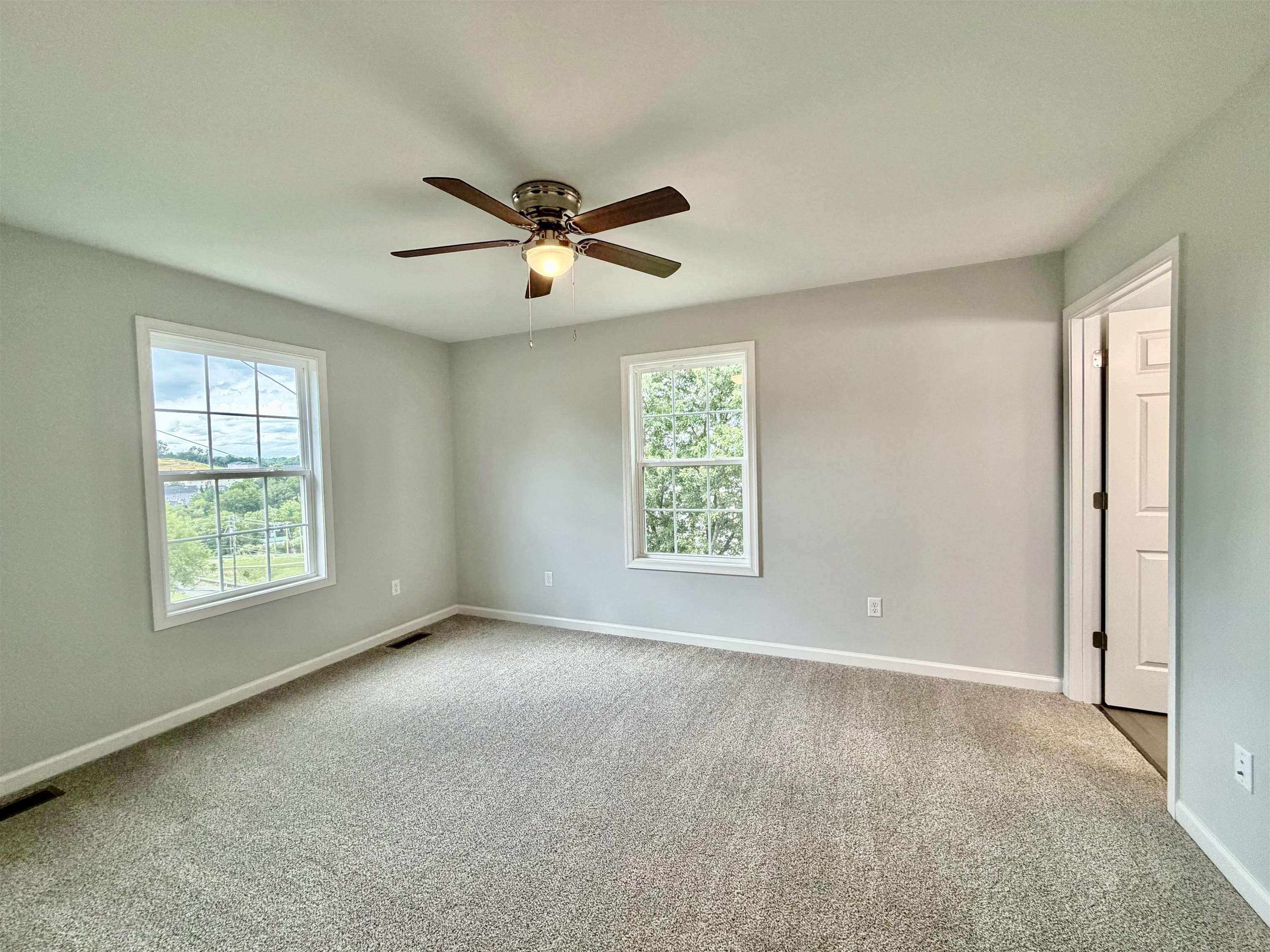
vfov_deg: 85.7
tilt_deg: -1.3
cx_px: 635
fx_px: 514
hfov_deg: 102.1
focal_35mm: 14
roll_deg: +1.8
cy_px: 476
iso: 200
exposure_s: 1/120
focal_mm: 2.22
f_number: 2.2
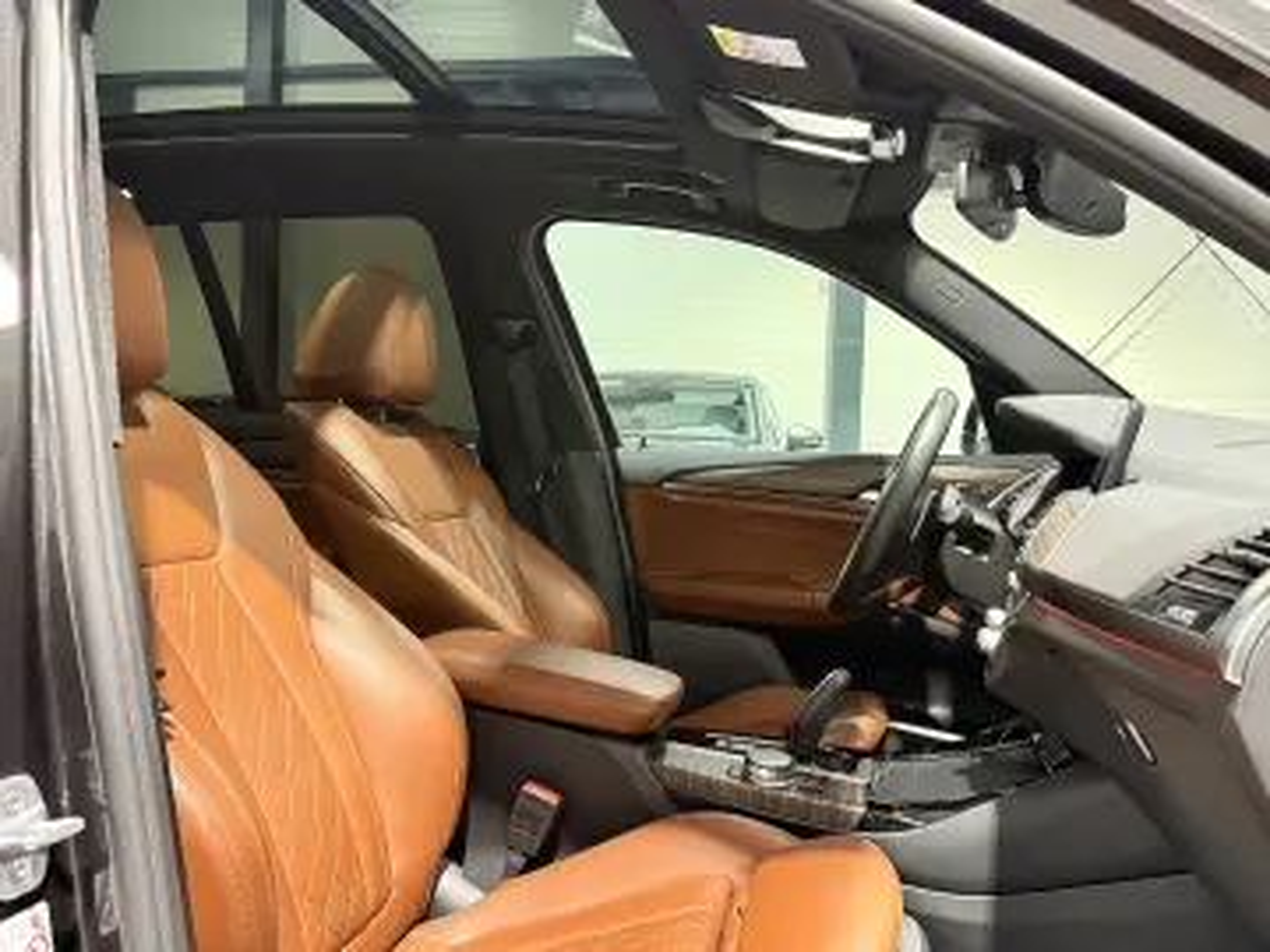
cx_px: 635
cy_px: 476
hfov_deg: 71.6
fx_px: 881
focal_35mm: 24
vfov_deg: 56.8
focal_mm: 6.76
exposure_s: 1/49
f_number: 1.78
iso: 640
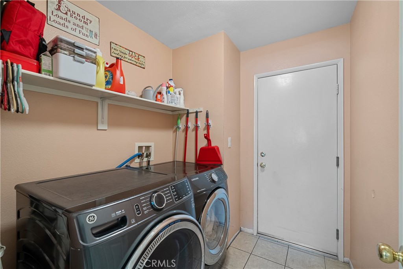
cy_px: 134
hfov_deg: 100.4
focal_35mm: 15
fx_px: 168
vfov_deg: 77.3
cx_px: 202
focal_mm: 15
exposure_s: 2.5
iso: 100
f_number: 9
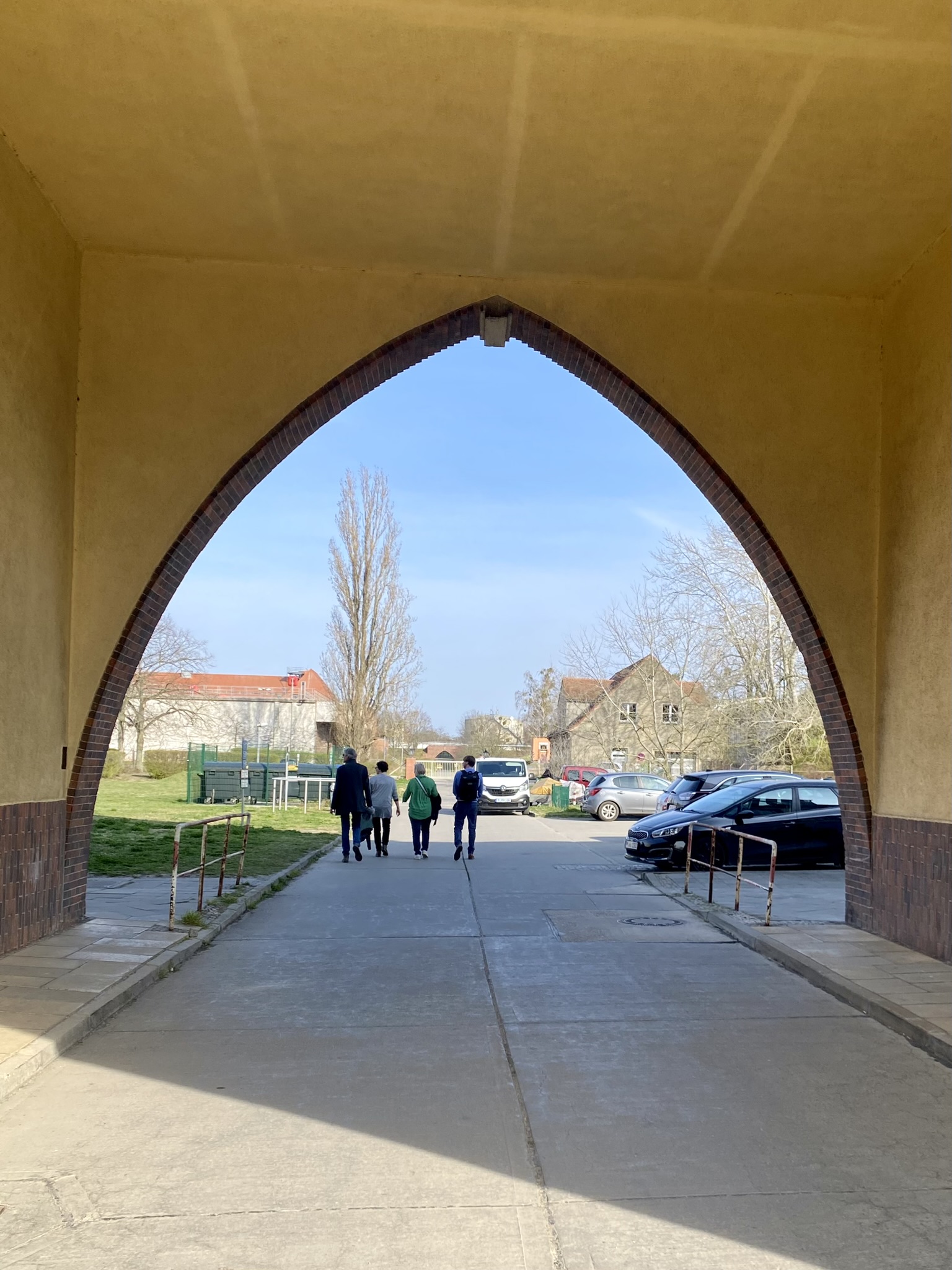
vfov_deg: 67.3
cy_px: 635
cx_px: 476
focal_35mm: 26
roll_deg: -0.3
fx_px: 953
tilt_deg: +2.2
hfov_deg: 53.1
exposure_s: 1/1346
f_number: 1.8
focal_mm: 4.25
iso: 32
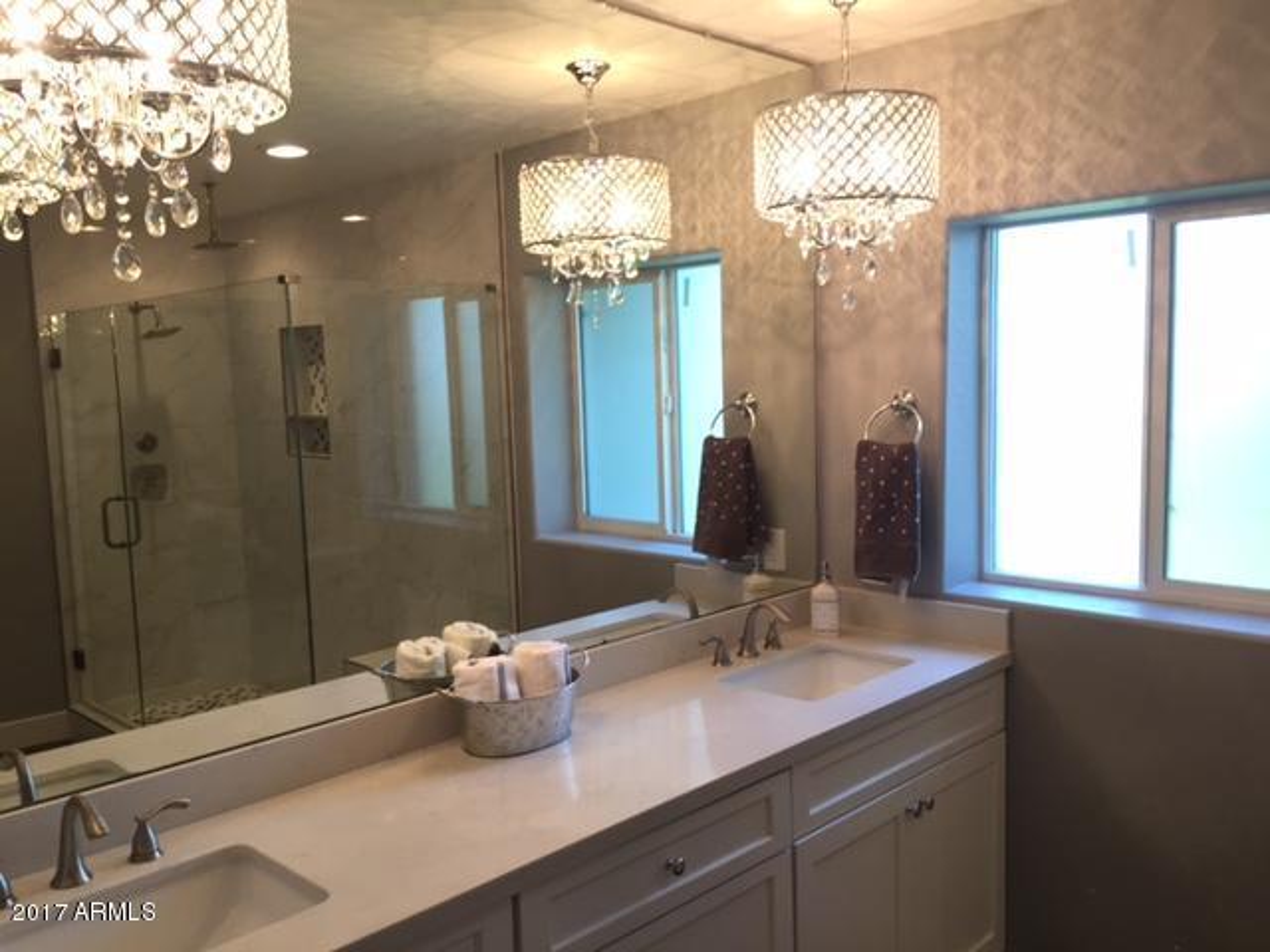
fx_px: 1064
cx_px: 635
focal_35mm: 29
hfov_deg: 61.7
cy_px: 476
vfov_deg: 48.2
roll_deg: +1.7
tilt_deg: -5.0
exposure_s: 1/30
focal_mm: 4.15
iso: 50
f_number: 2.2
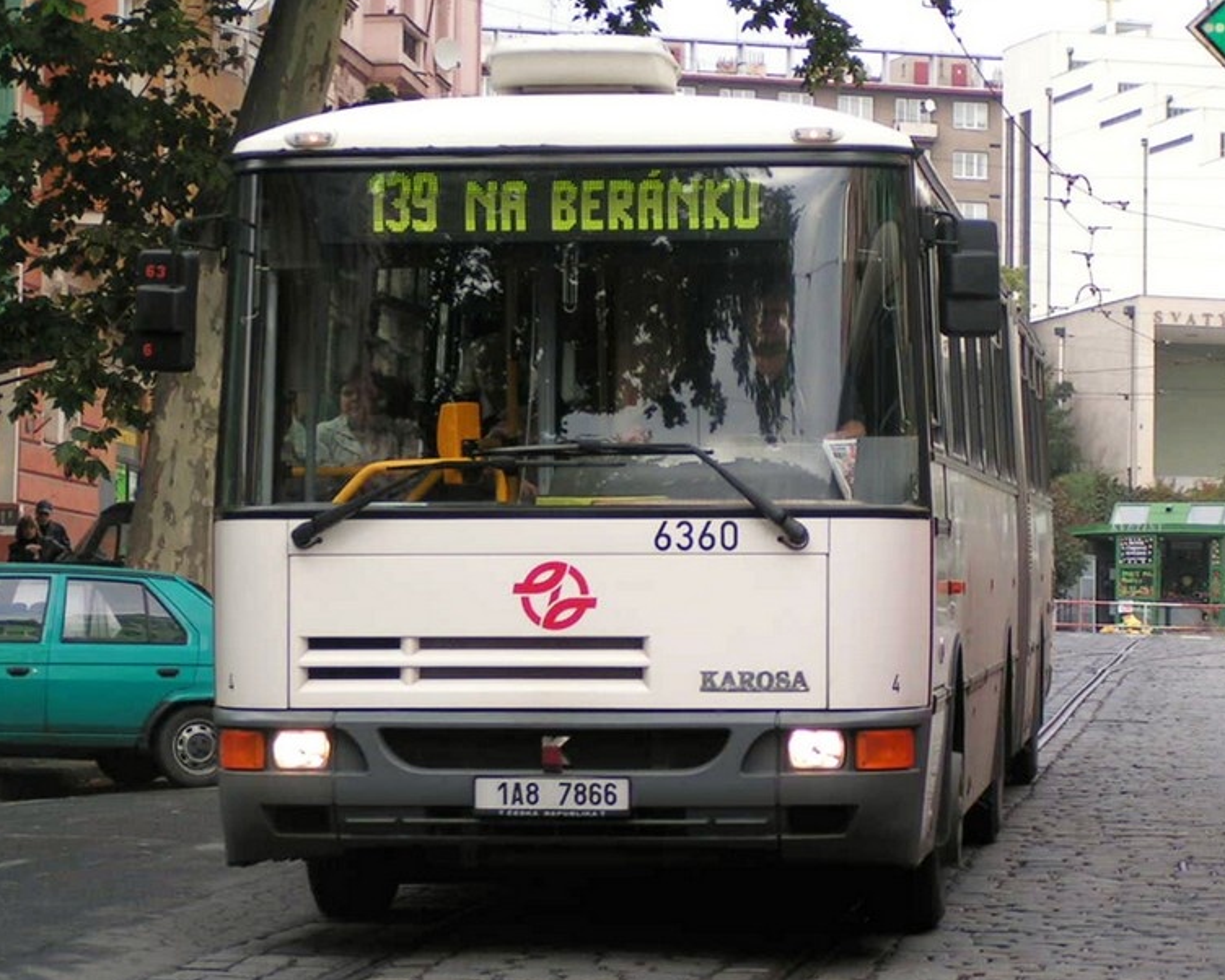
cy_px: 470
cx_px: 596
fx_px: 5041
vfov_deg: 11.1
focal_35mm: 139
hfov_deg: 13.9
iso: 50
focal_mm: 18.2
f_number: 3.5
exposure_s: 1/125
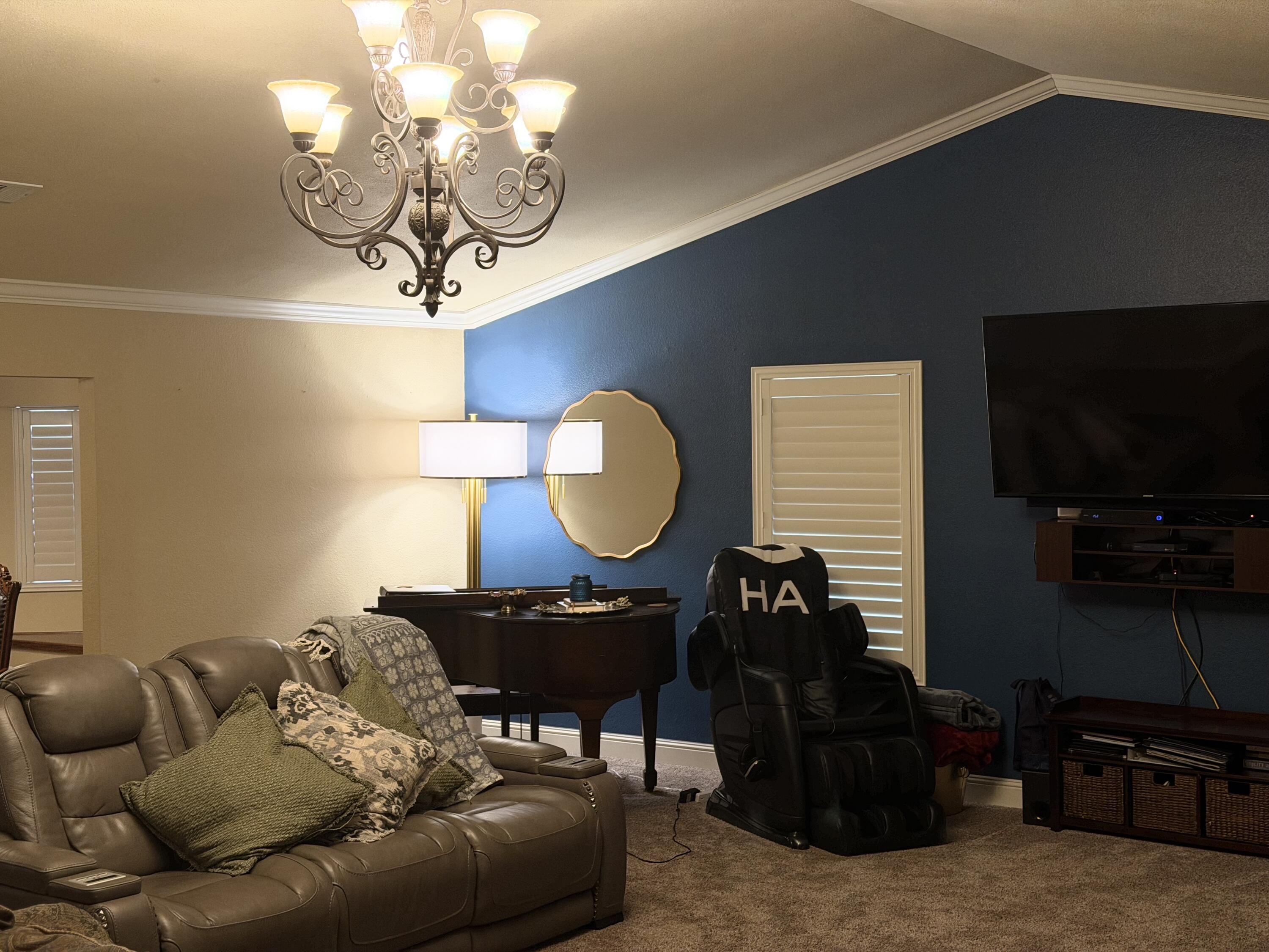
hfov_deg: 39.7
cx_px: 634
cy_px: 476
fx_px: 1760
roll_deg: +0.7
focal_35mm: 48
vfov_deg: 30.3
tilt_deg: -1.3
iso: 250
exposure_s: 1/60
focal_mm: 6.76
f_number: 1.78
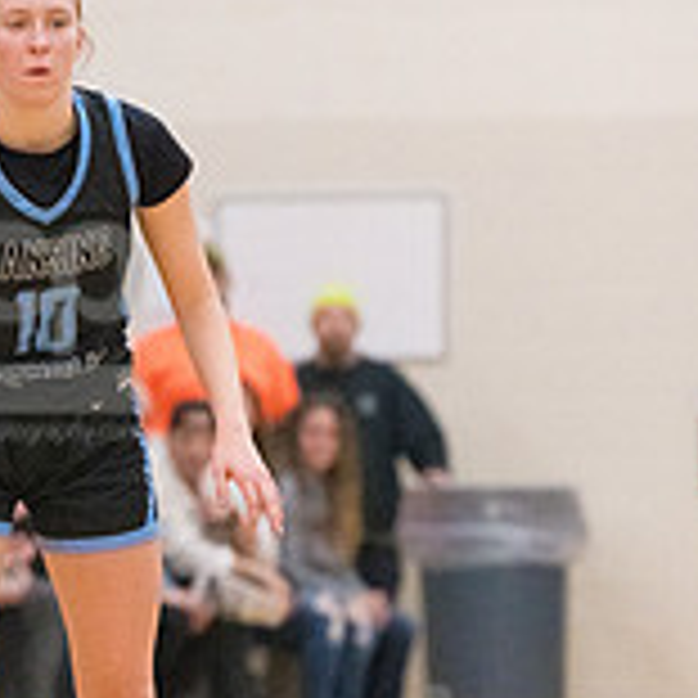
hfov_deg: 4.1
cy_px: 320
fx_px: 9832
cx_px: 36
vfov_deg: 4.1
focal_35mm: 431
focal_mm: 175
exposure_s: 1/1600
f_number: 4
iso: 8000
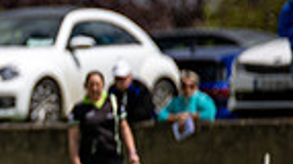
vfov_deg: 0.9
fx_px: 9916
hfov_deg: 1.7
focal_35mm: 1278
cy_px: 104
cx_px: -211
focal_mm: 300
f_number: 2.8
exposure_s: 1/6400
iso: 125
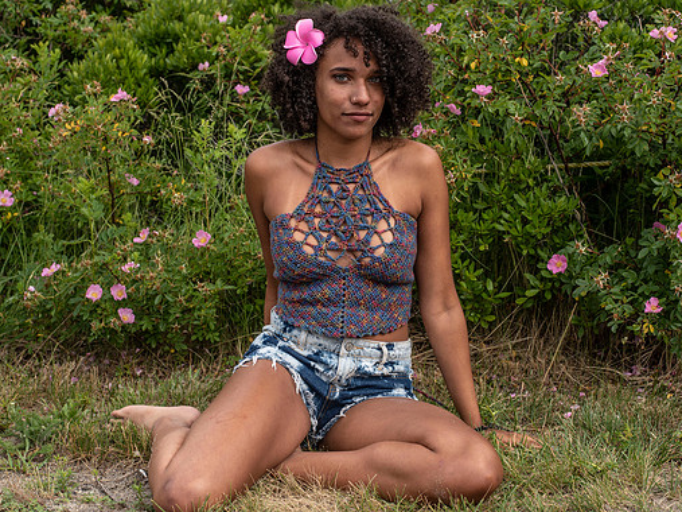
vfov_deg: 26.5
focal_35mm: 55
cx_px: 354
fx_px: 1083
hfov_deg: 34.9
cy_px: 258
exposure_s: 1/160
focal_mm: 50
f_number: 7.1
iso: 64
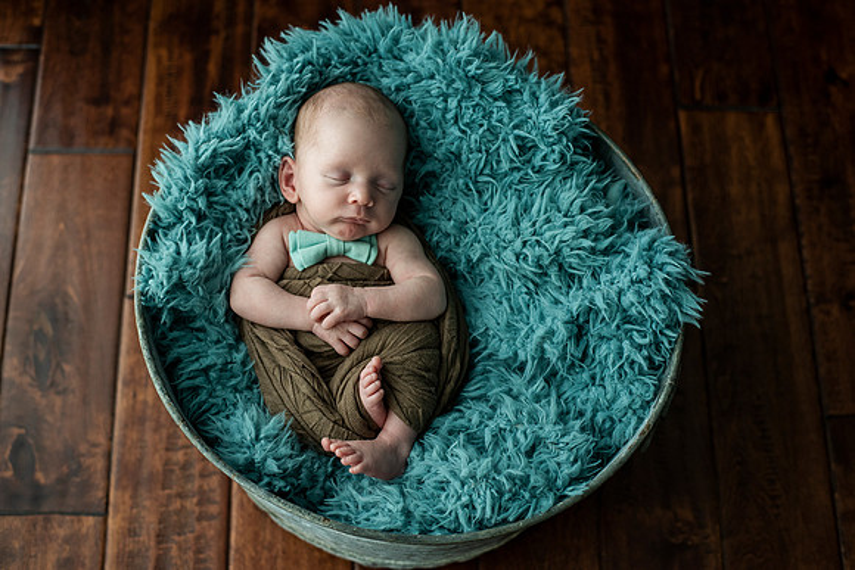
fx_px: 1206
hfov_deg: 39.0
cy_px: 281
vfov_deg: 26.6
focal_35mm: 51
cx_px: 434
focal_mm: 50
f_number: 3.2
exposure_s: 1/320
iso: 1000
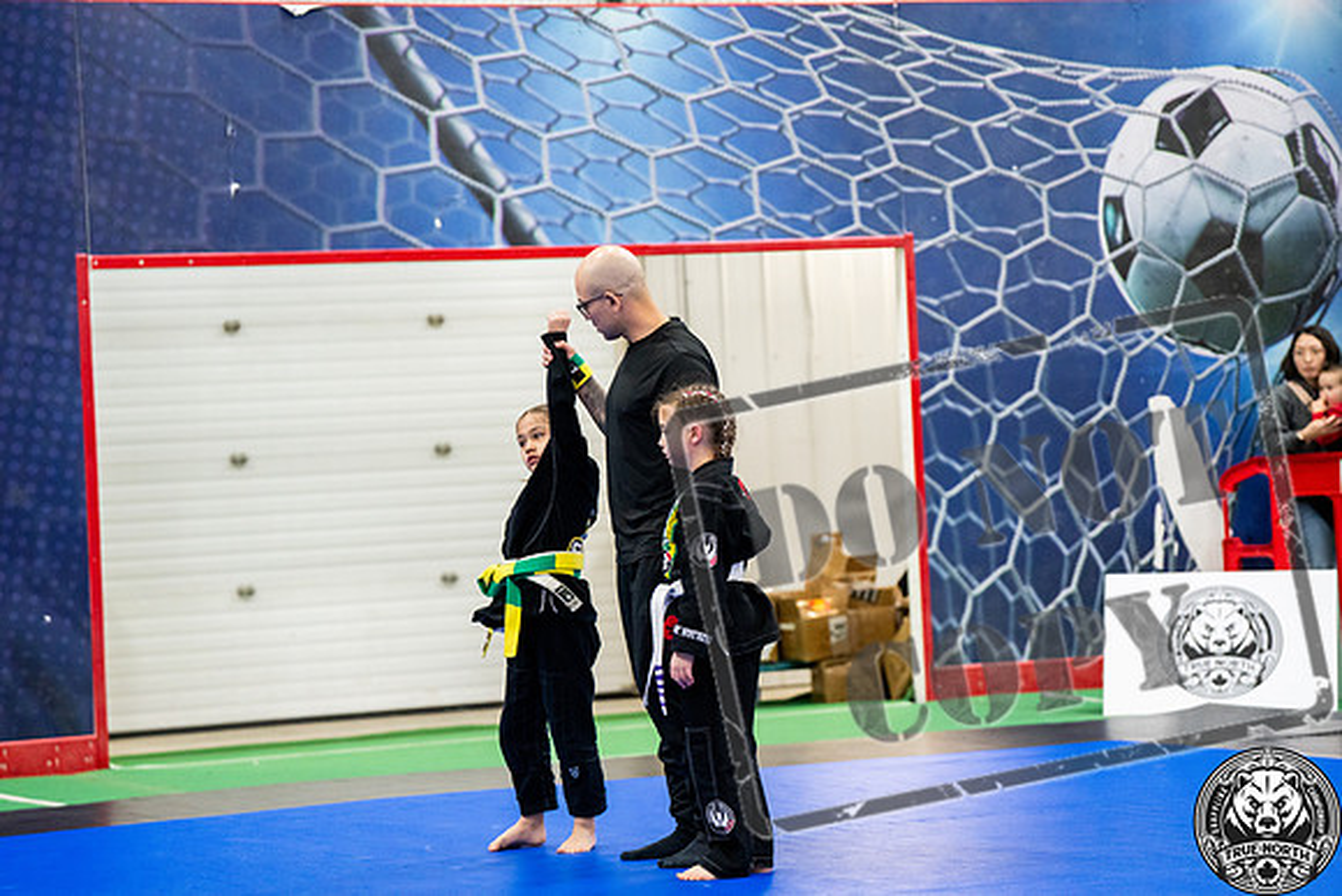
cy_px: 448
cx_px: 671
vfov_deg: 11.7
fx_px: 4362
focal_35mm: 117
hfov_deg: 17.5
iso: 3200
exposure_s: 1/500
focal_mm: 117
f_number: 2.8
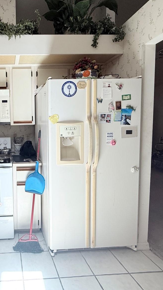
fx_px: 161
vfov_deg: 83.8
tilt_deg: -3.2
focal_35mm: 21
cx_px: 15
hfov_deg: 47.9
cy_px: 142
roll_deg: +0.5
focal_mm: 2.22
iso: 100
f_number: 2.2
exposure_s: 1/99
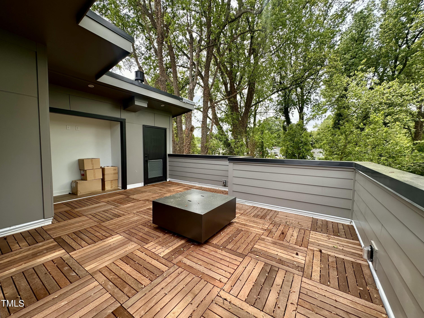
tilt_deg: -3.1
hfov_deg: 102.1
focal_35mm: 14
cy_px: 159
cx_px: 212
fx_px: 171
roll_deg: -0.7
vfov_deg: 85.7
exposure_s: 1/370
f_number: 2.2
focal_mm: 2.22
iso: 40
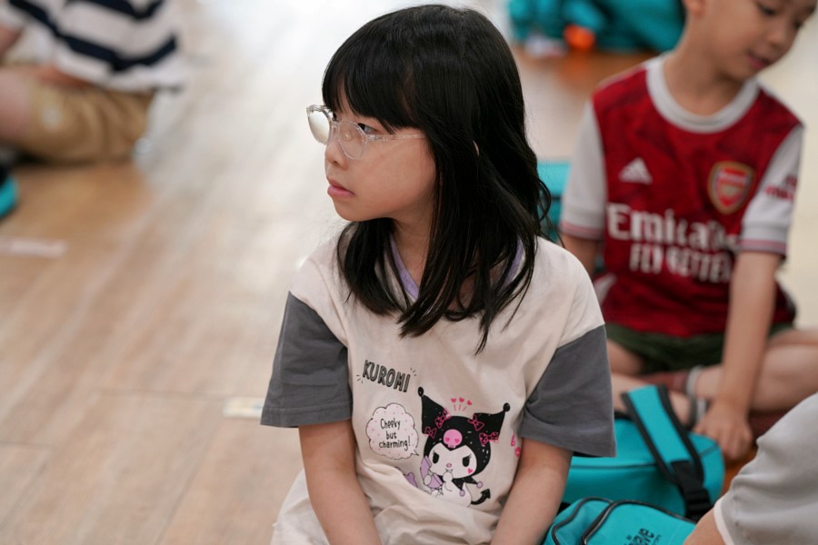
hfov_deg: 15.4
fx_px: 3022
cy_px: 272
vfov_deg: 10.3
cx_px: 409
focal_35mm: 133
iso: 1000
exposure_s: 1/160
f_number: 4
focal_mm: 133
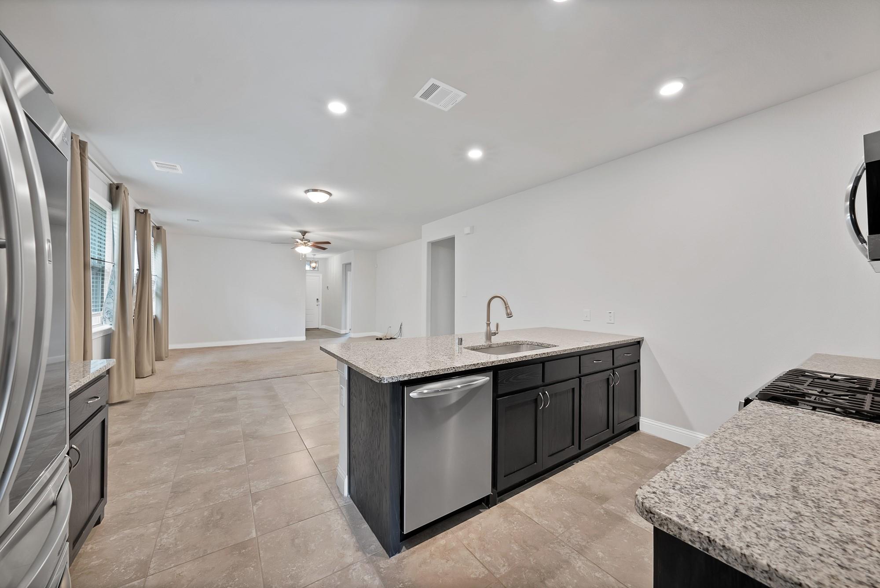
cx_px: 440
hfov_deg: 112.6
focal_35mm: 12
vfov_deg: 90.1
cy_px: 294
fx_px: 293
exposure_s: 1/1.67
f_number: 9
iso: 640
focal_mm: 12
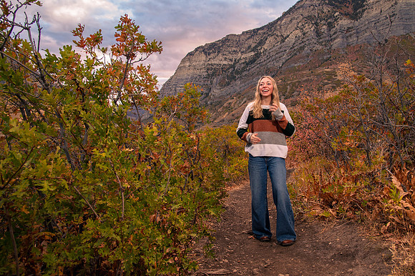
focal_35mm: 26
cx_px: 225
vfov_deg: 49.4
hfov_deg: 69.2
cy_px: 126
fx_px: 300
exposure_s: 1/125
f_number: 5.6
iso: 1250
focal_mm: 24
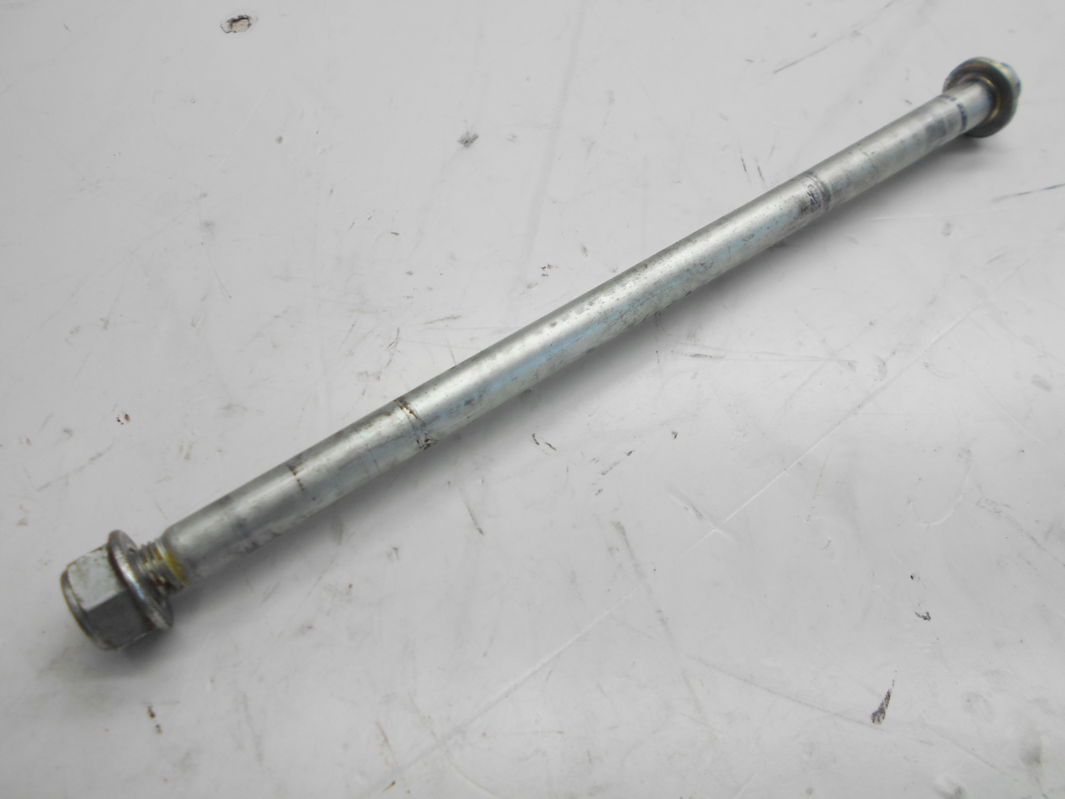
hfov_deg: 67.3
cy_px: 400
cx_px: 532
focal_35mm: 26
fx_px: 800
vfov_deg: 53.1
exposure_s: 1/80
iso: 80
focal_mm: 4.6
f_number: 3.2
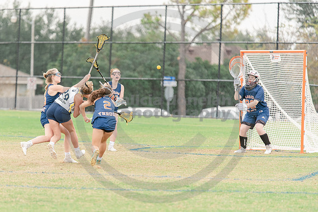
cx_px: 113
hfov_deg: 7.7
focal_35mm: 267
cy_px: 119
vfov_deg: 5.2
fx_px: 2355
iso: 450
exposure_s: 1/1250
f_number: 2.8
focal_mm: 200
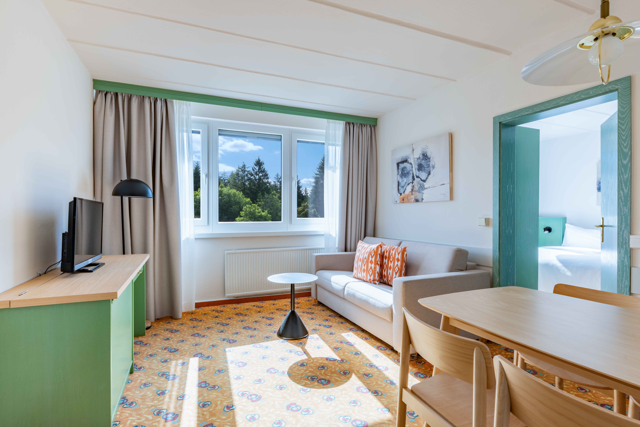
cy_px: 214
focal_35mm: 18
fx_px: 320
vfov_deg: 67.4
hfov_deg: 90.0
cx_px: 320
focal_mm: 18
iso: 64
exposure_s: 1/60
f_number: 13
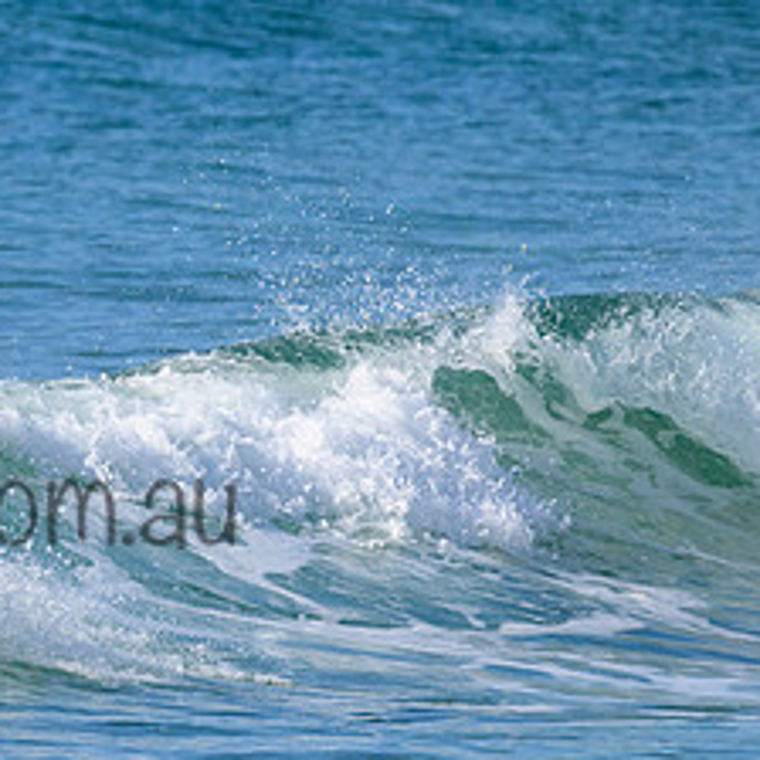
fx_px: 32316
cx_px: -122
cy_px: 467
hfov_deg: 1.3
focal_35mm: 1301
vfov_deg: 1.3
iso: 1400
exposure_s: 1/2000
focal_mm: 590
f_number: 11
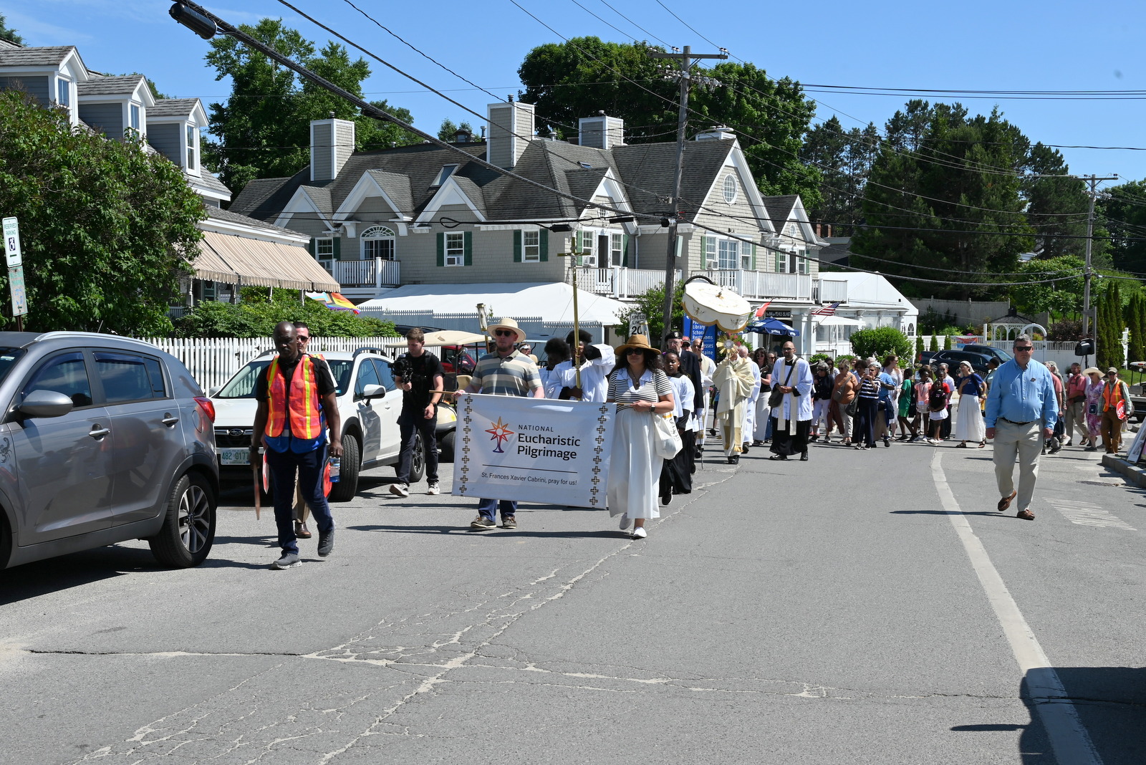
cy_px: 382
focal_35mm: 40
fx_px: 1274
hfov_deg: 48.4
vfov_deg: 33.4
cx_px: 573
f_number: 13
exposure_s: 1/125
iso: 100
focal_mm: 40
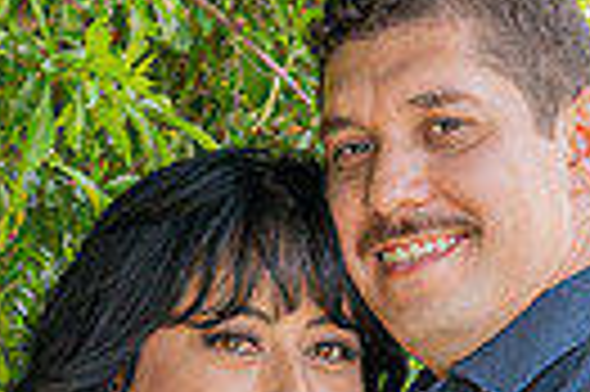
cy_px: 597
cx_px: 365
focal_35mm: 226
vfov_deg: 6.0
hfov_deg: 9.1
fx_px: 3699
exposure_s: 1/125
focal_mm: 51
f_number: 5.6
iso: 320
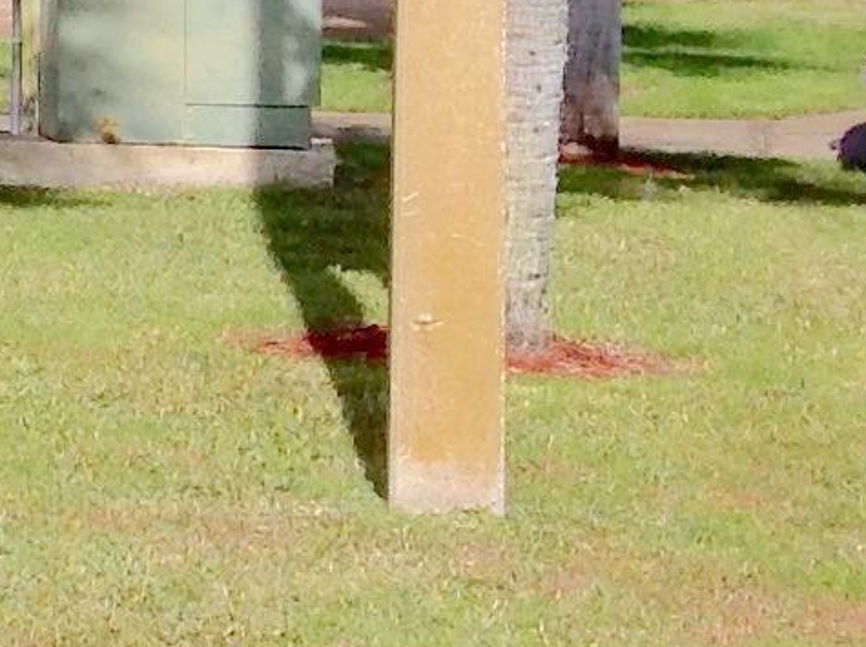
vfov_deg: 7.7
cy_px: -230
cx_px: -1413
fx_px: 4772
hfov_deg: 9.0
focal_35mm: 191
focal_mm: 4.28
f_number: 2.4
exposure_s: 1/3030
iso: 50
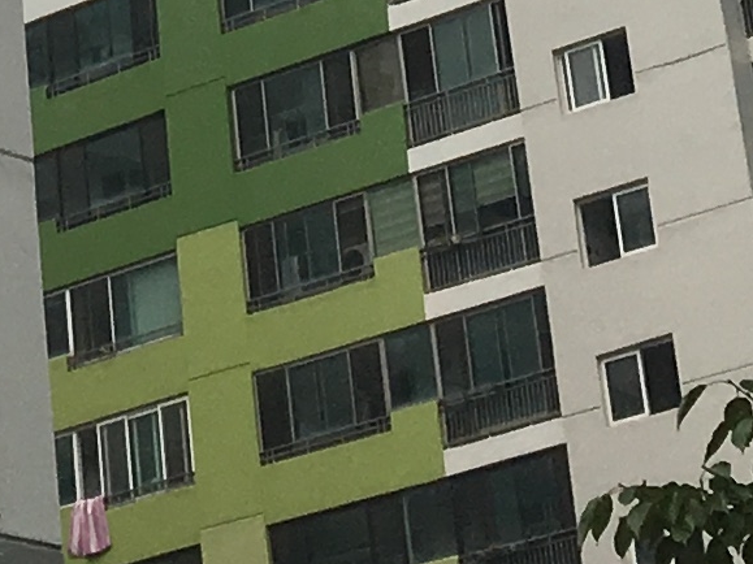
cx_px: -161
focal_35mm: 202
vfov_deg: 6.5
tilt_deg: +35.8
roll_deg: +3.1
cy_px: -1307
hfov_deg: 9.7
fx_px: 4393
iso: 25
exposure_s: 1/1972
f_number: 2.2
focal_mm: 4.15
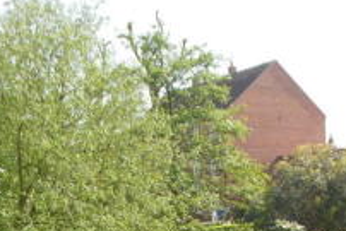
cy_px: 369
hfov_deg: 26.8
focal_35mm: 75
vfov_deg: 16.3
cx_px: 241
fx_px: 721
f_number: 3.2
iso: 125
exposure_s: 1/640
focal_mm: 4.5
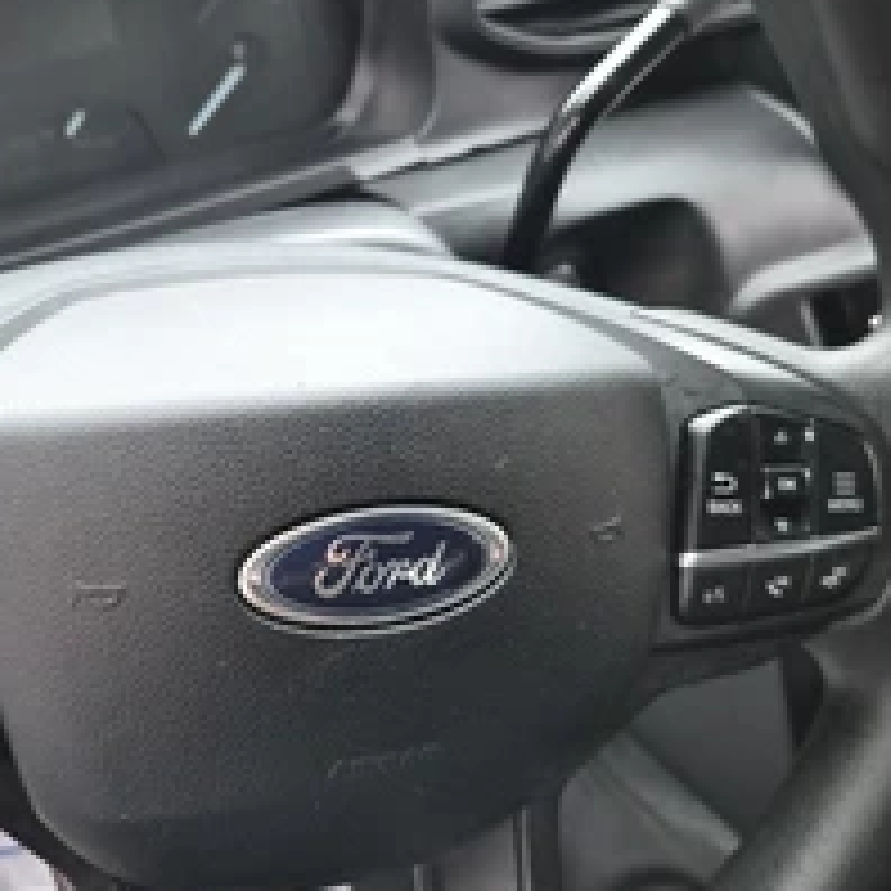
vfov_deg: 40.9
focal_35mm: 41
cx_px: 270
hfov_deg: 40.2
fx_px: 1194
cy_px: 446
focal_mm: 5.4
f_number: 1.8
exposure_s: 1/120
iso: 800
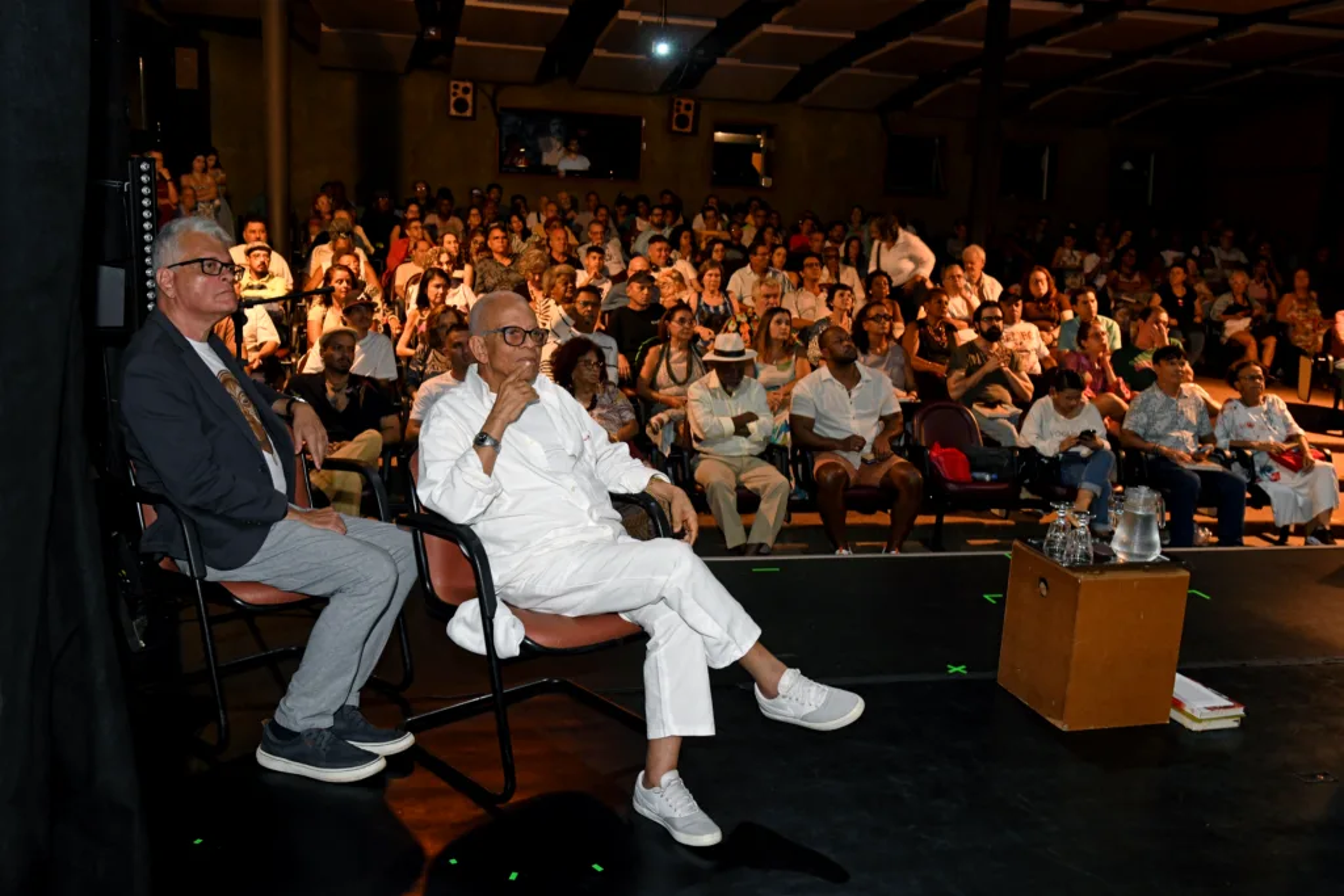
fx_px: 1195
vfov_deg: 41.1
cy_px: 448
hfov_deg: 58.7
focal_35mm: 32
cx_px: 672
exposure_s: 1/25
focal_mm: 32
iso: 2000
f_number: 5.6
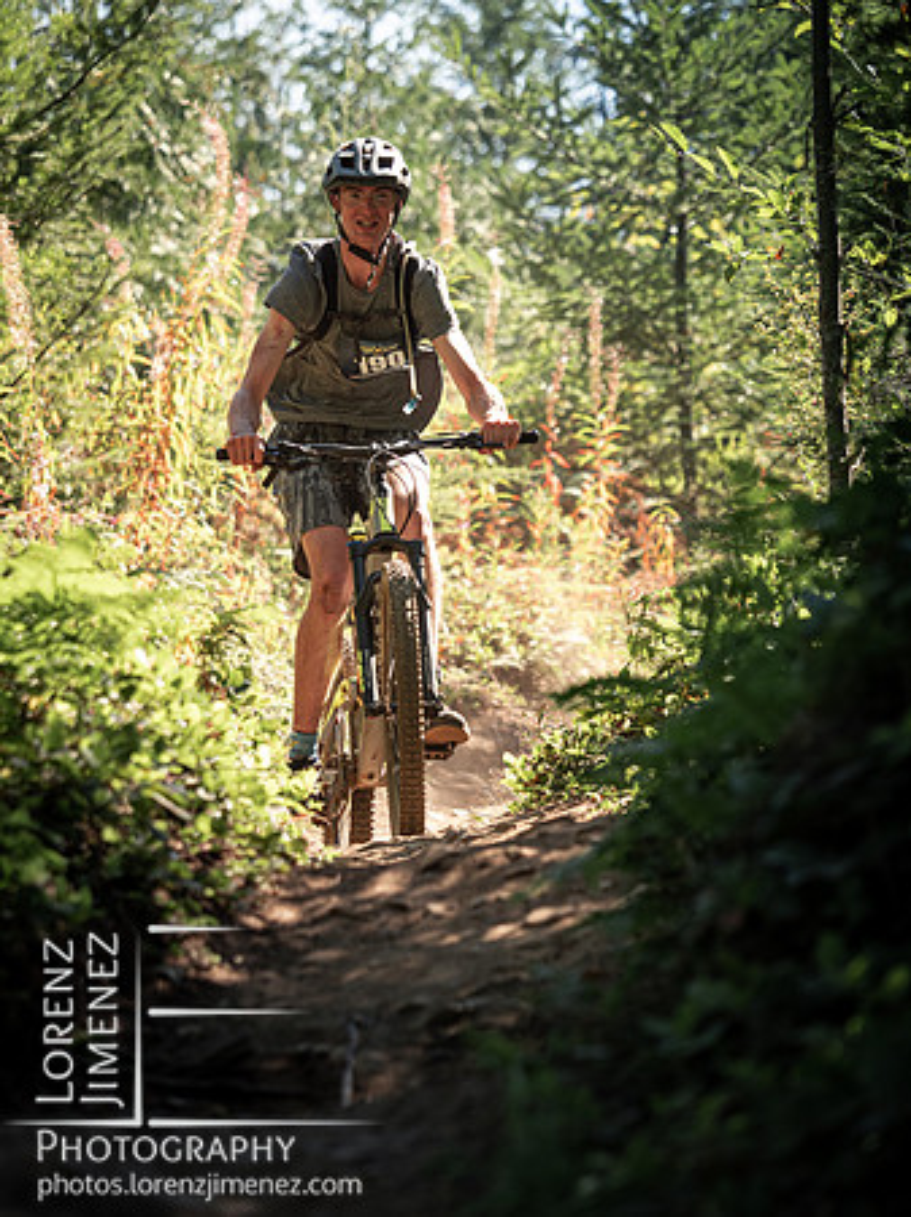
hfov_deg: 6.7
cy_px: 608
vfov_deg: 9.0
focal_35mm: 220
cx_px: 456
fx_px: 7727
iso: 250
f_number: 2.8
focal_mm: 110
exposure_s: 1/800
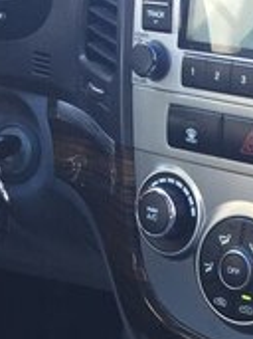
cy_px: 393
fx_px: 820
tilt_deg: -33.4
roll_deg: +2.1
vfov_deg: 21.8
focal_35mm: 84
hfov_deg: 16.9
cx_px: 295
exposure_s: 1/33
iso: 125
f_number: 2.2
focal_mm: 4.15
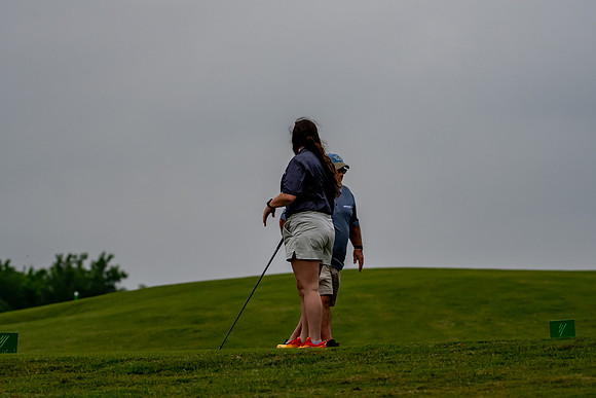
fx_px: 4968
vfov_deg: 4.6
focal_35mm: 300
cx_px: 298
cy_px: 199
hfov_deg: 6.9
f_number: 5.6
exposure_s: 1/2000
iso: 450
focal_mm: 200
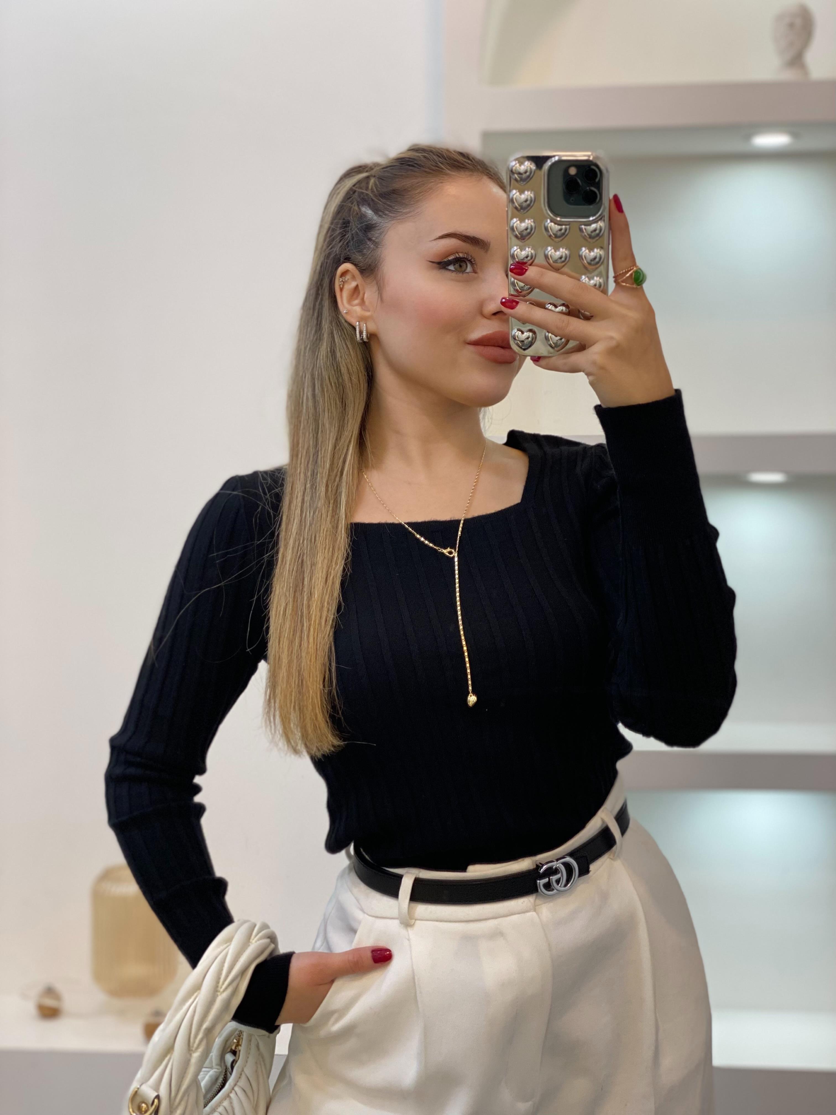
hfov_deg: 28.0
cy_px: 558
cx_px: 418
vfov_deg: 36.8
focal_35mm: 52
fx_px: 1674
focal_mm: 6
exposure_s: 1/100
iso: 100
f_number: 2
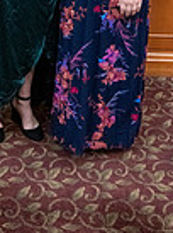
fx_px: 509
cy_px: -109
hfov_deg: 19.2
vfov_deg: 21.8
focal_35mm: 76
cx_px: 54
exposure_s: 1/125
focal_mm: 24
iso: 6400
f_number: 4
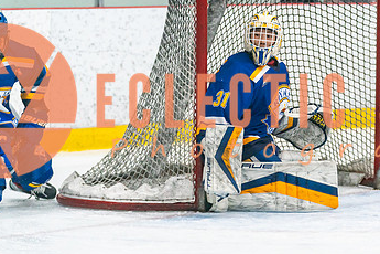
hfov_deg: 8.2
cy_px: 133
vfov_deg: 5.5
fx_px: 2649
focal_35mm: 251
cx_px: 281
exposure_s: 1/1250
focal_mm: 130
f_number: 2.8
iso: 3200
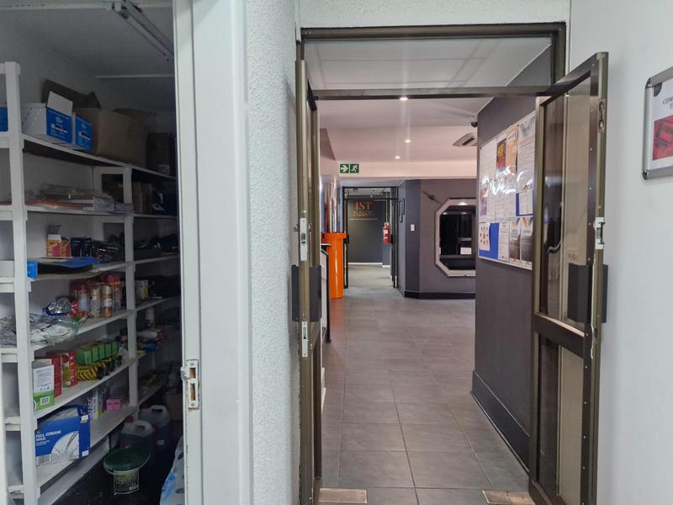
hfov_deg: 73.9
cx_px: 336
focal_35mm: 23
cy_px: 252
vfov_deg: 58.9
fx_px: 447
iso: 640
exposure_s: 1/100
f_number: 1.8
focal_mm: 5.54
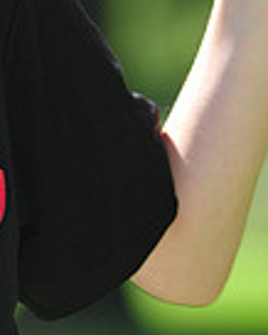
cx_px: -305
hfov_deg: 1.9
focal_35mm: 798
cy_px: -133
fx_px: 7903
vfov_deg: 2.4
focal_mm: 200
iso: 200
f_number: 4.5
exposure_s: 1/400
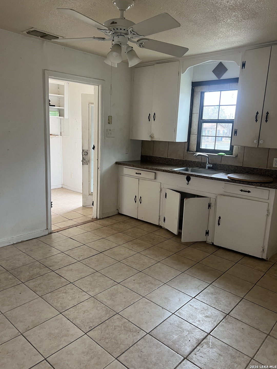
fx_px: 277
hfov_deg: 53.1
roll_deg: -3.0
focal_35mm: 26
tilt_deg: -11.4
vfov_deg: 67.3
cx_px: 138
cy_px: 184
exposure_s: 1/68
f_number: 1.5
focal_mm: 5.7
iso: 125
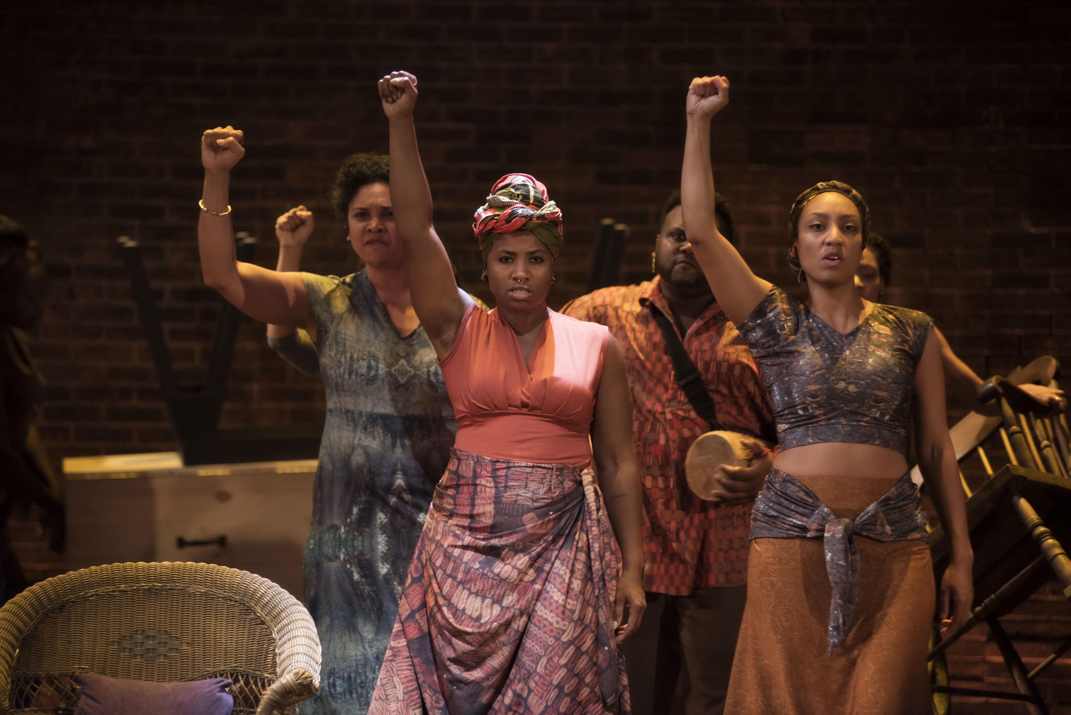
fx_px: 4315
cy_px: 358
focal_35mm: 145
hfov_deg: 14.1
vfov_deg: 9.5
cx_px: 536
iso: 500
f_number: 2.8
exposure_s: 1/100
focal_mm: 145
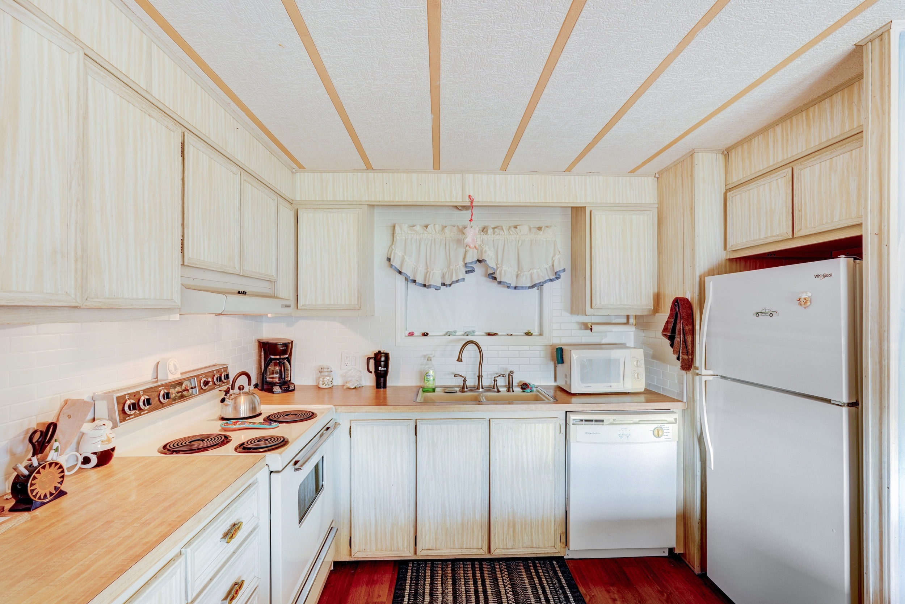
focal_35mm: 16
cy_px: 302
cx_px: 452
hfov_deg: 96.7
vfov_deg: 73.8
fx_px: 402
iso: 400
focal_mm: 16
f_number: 9
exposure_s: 1/4
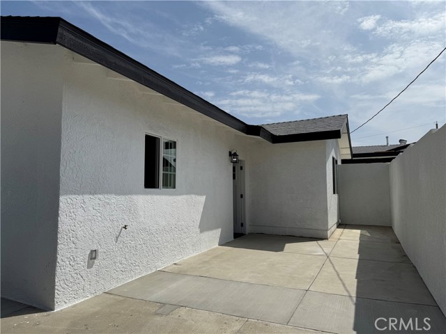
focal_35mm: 24
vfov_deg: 56.8
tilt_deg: +4.8
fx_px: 309
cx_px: 223
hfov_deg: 71.6
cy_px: 167
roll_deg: -0.3
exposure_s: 1/14286
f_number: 1.78
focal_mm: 6.76
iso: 80
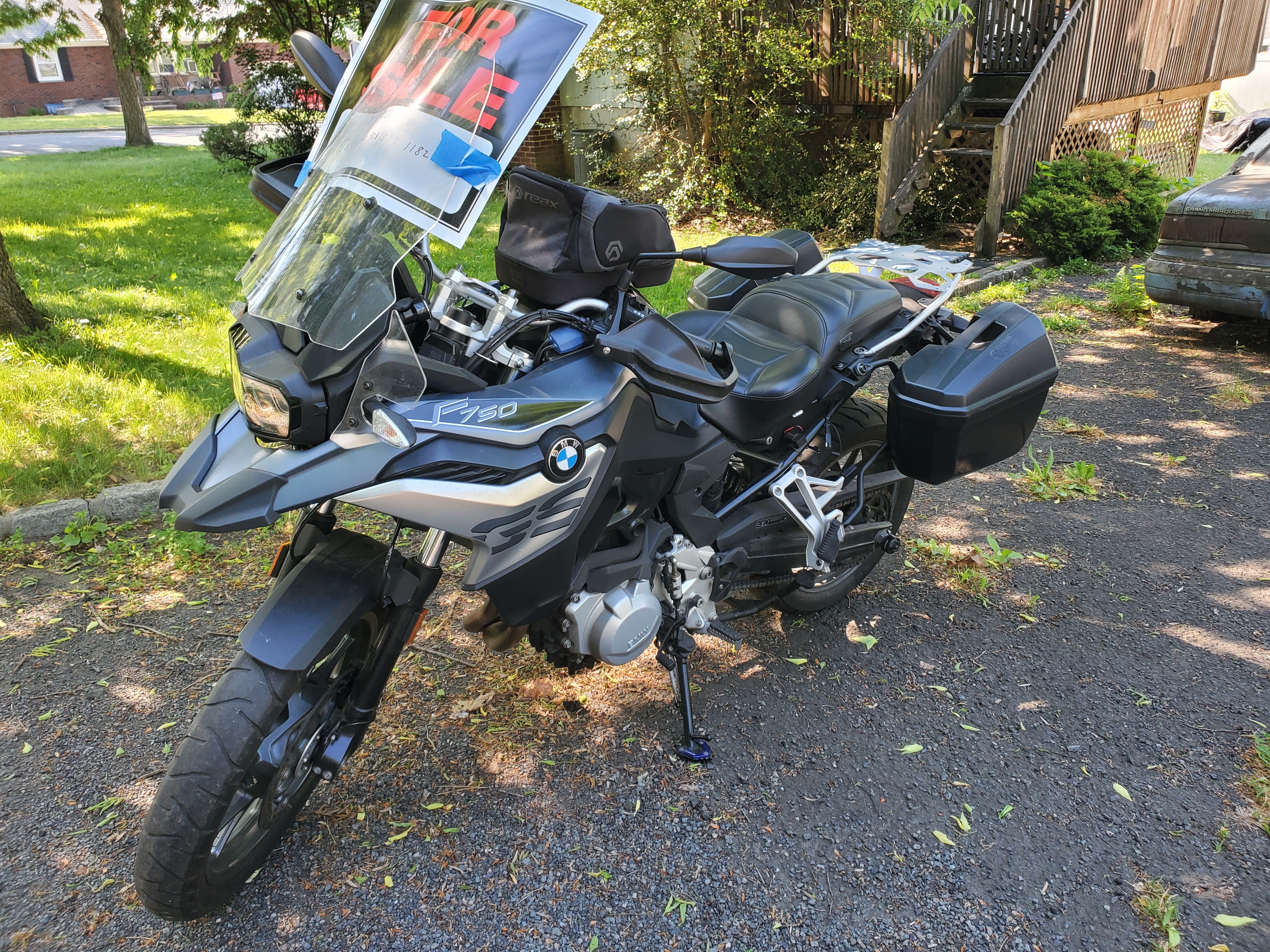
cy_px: 476
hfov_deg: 67.3
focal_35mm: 26
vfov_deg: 53.1
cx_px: 635
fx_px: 954
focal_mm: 4.3
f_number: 2.4
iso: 80
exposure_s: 1/120
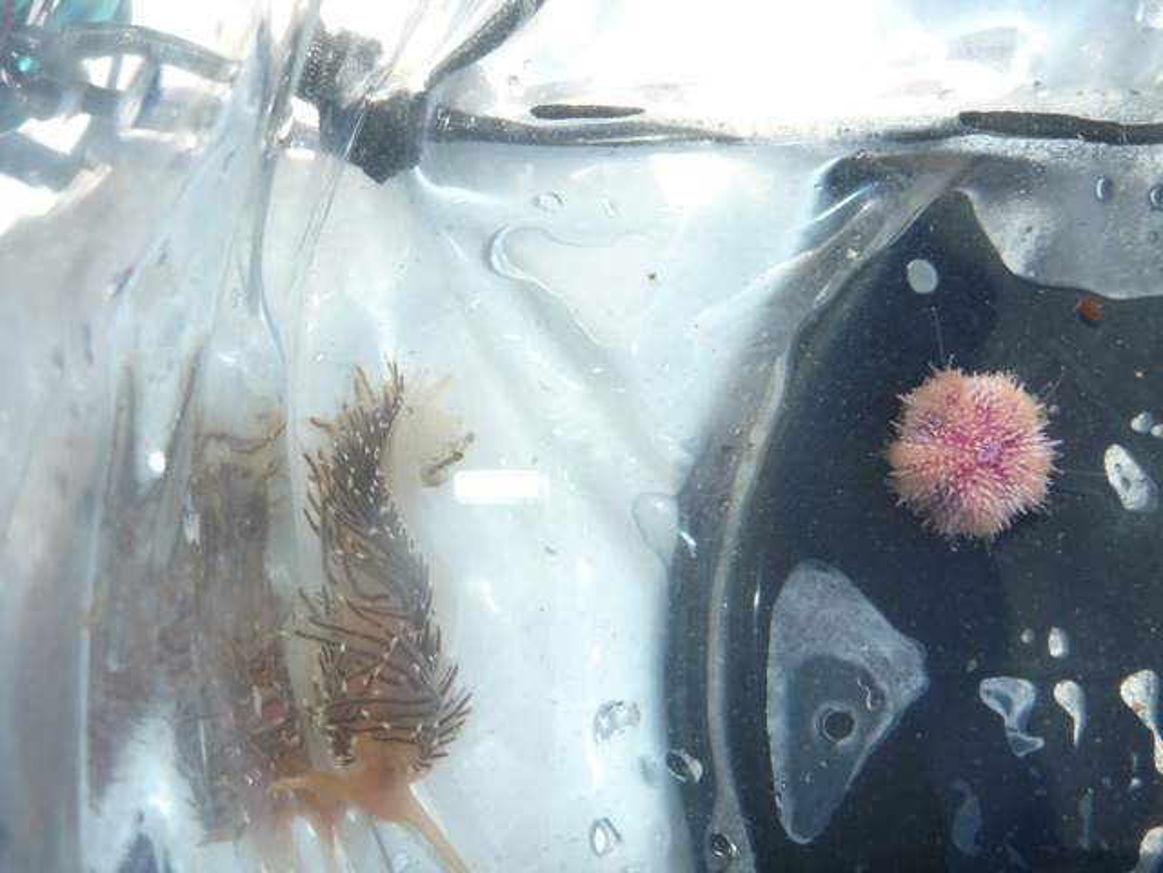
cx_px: 582
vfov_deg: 49.7
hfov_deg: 63.4
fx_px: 941
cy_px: 436
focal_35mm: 28
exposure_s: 1/500
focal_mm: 4.9
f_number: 3.3
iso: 100
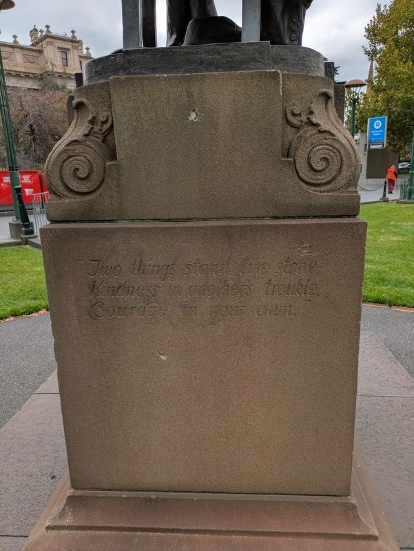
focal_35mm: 25
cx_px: 207
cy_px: 276
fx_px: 398
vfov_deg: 69.4
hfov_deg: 54.9
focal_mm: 5.43
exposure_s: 1/1449
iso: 48
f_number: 1.89
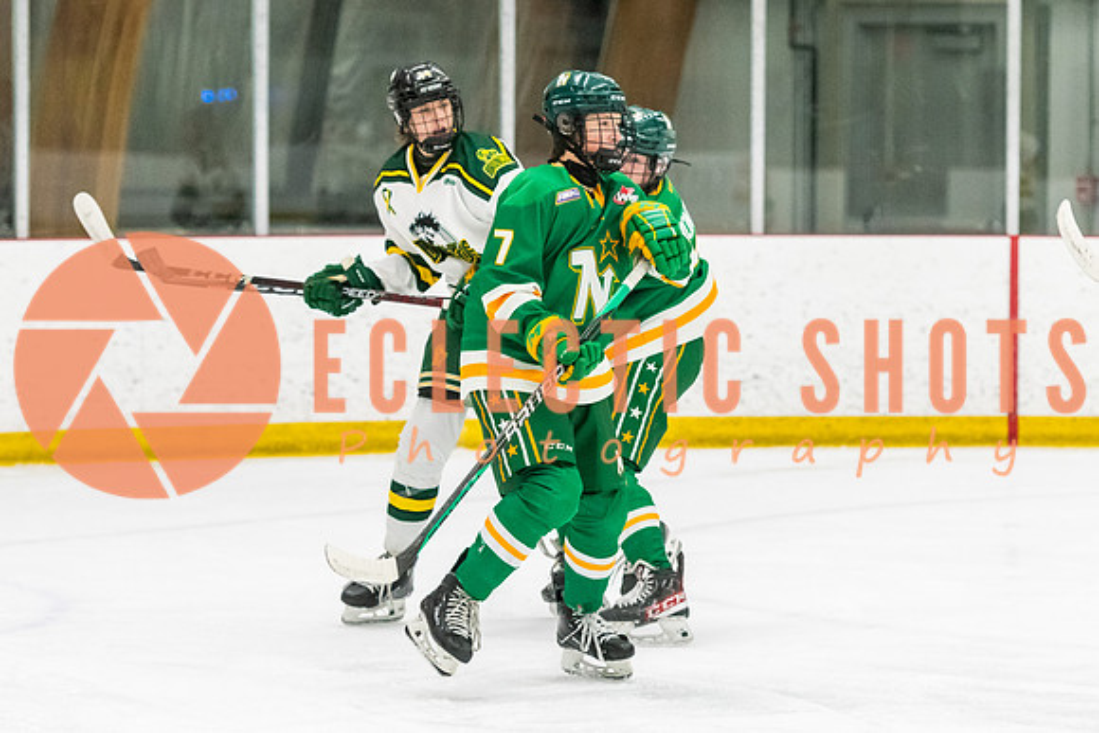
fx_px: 5801
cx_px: 550
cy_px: 382
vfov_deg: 7.2
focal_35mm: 190
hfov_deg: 10.8
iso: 3200
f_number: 2.8
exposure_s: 1/800
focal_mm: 110
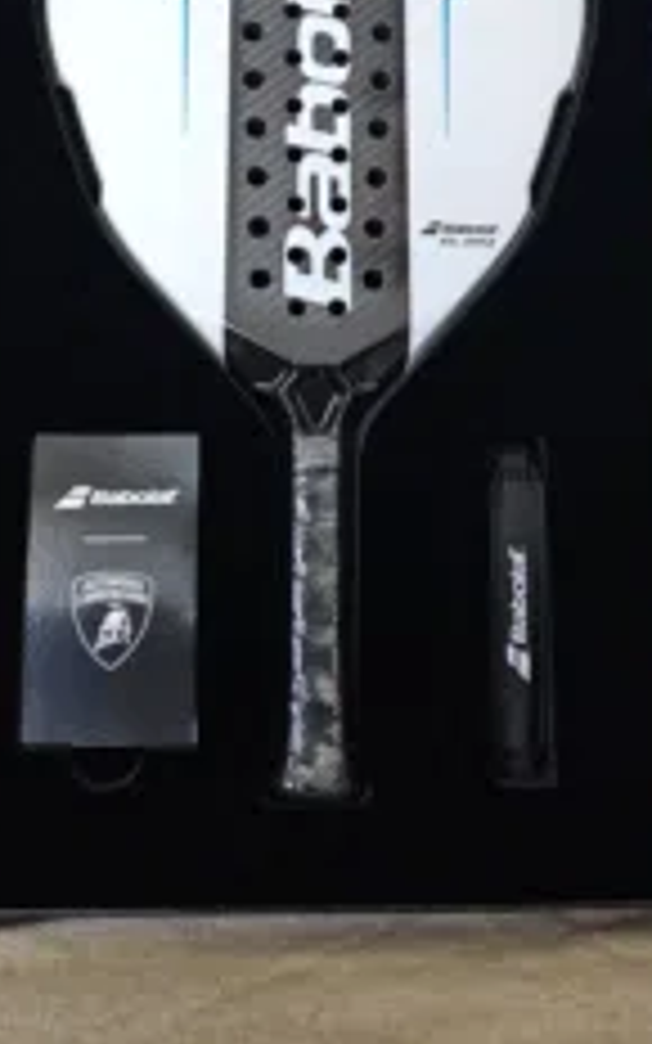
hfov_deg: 30.5
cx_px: 315
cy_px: 166
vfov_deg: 44.2
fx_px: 1194
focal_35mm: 42
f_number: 1.7
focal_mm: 6.3
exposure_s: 1/143
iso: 200
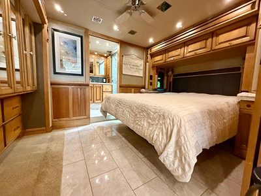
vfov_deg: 85.7
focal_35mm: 14
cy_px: 98
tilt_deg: -4.8
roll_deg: -1.2
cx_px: 130
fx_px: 106
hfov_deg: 102.1
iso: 500
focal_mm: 2.22
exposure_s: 1/60
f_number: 2.2
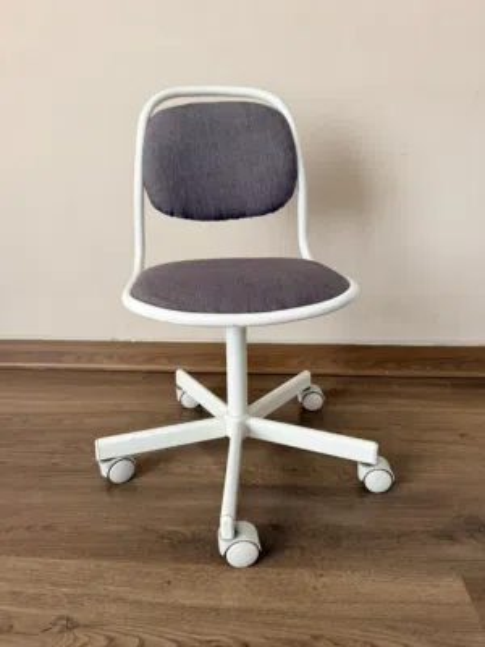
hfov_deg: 56.8
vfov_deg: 71.6
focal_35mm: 24
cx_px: 242
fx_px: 448
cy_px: 324
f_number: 1.78
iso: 500
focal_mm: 6.76
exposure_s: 1/50
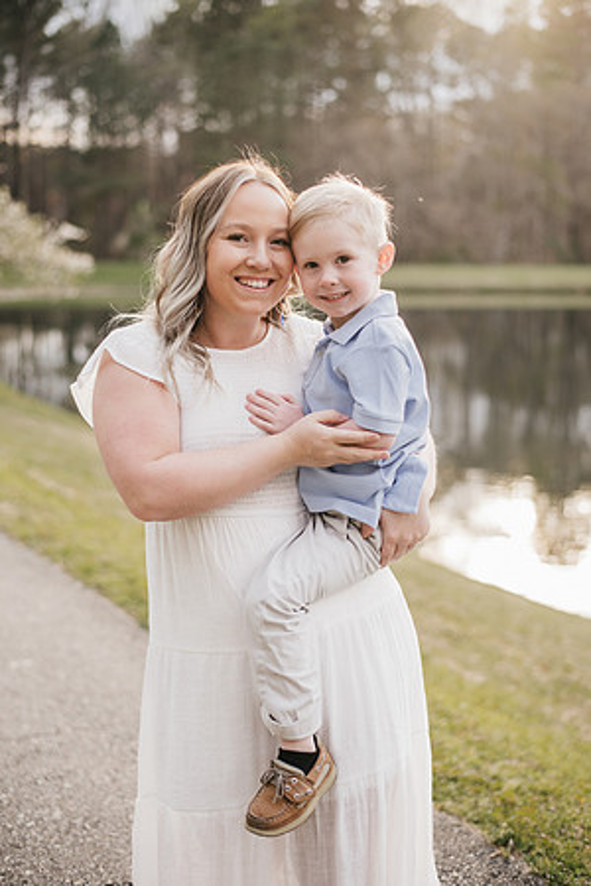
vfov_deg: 39.6
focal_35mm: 50
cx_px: 296
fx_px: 1231
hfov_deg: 27.0
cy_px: 443
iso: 125
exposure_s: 1/640
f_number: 2.2
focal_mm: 50
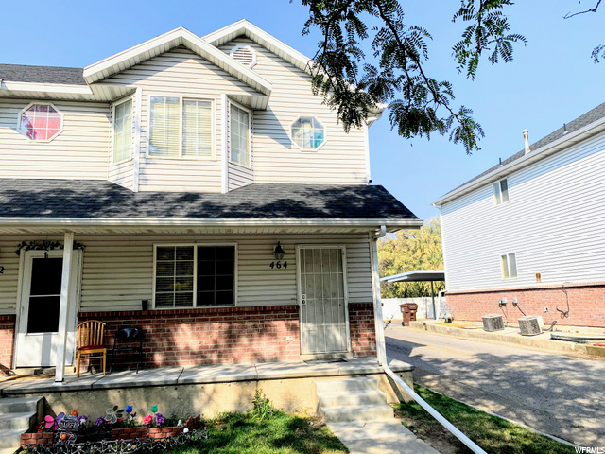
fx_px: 454
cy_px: 227
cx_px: 302
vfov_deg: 53.1
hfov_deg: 67.3
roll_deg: +1.4
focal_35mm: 26
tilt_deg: +9.9
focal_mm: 4.25
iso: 25
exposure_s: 1/2611
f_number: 1.8
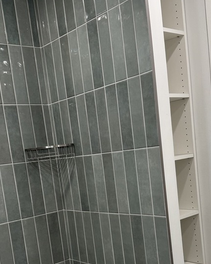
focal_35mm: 47
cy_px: 204
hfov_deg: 32.1
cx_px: 120
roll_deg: +7.1
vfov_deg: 38.3
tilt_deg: -8.8
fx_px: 367
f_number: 1.78
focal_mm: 6.76
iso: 100
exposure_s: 1/120
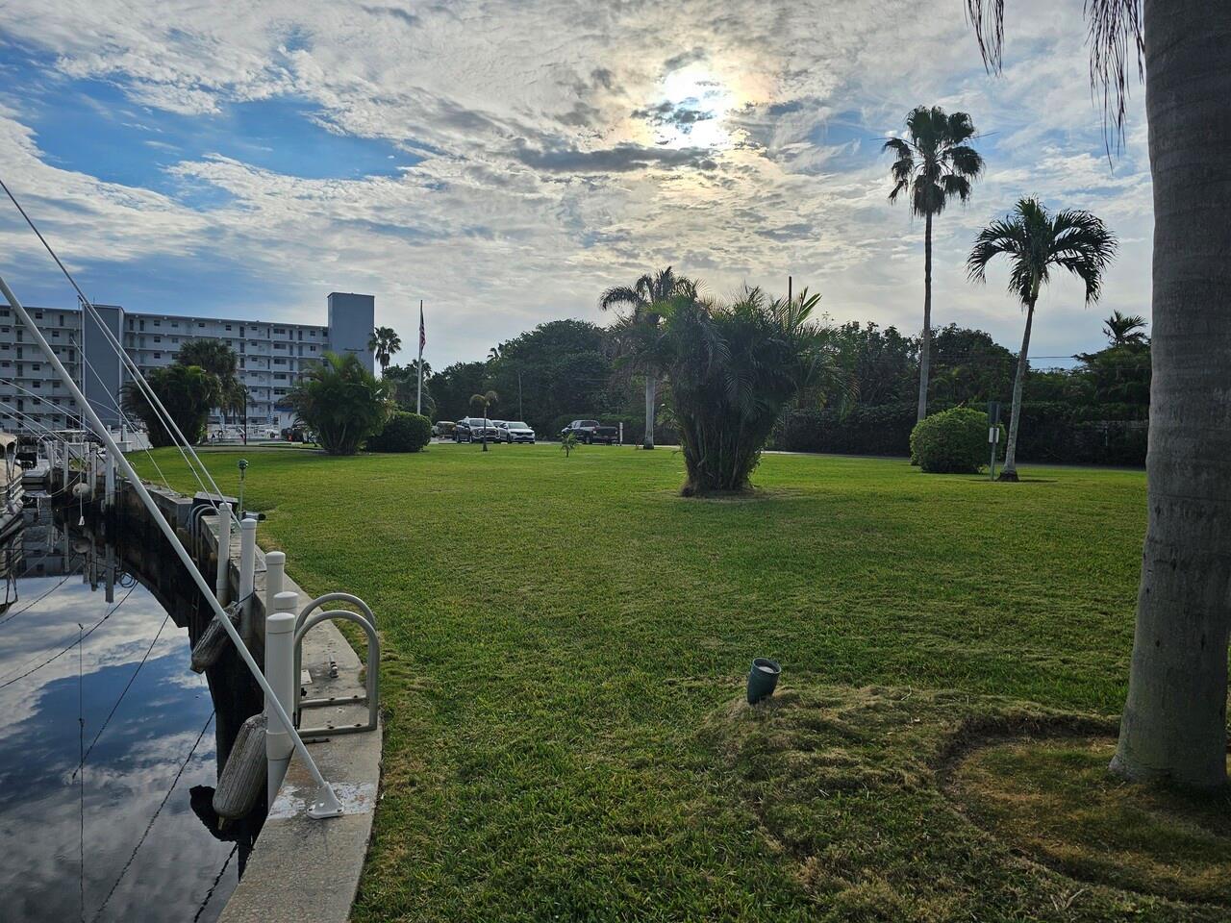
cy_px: 462
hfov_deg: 73.9
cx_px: 616
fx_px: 818
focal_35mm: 23
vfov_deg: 58.9
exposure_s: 1/1723
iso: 10
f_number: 1.7
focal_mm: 6.3
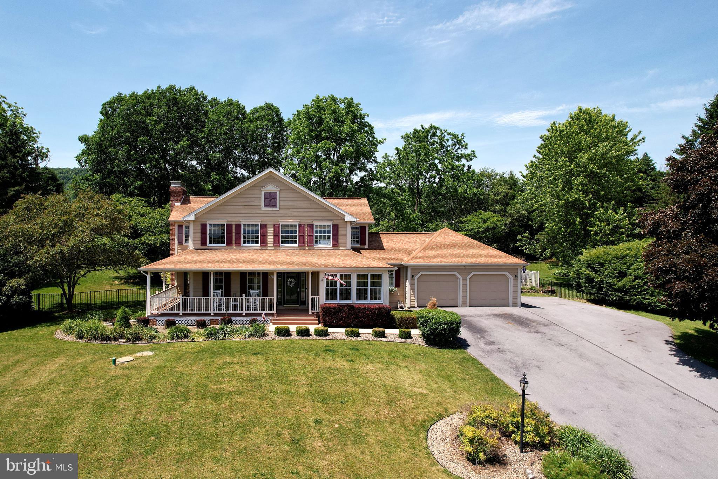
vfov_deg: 57.2
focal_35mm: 22
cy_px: 240
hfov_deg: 78.6
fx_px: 439
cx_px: 359
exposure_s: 1/1250
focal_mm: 8.38
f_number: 2.8
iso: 110
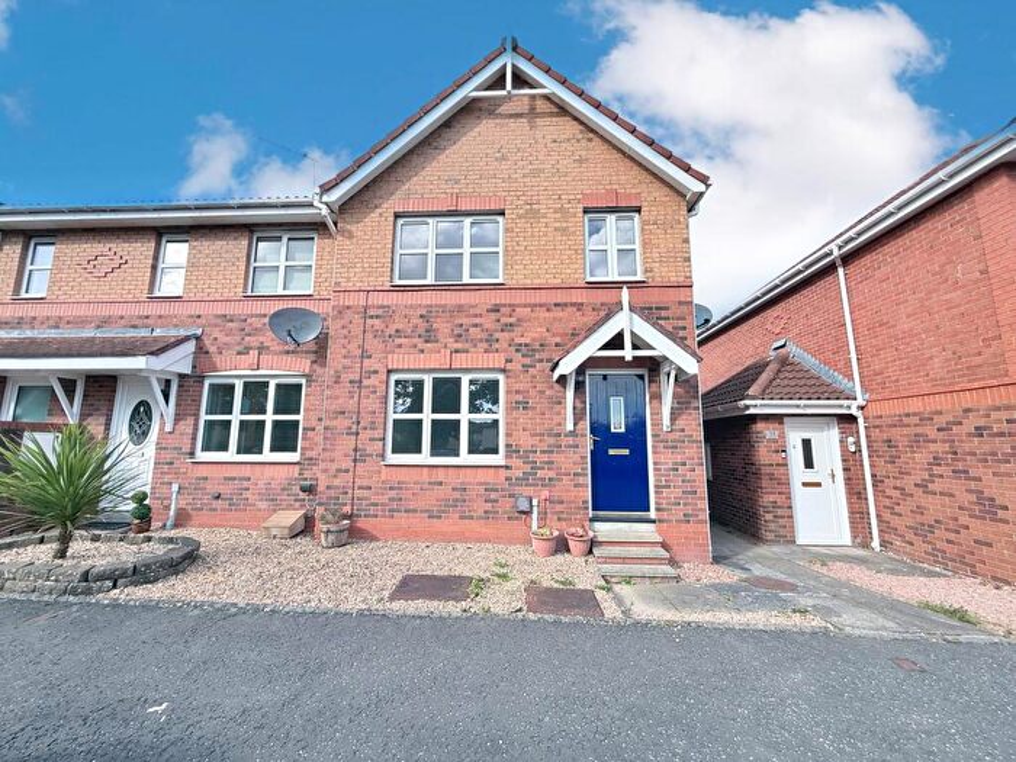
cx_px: 508
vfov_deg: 85.7
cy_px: 381
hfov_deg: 102.1
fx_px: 411
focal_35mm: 14
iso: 50
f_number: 2.2
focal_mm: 2.22
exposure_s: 1/701
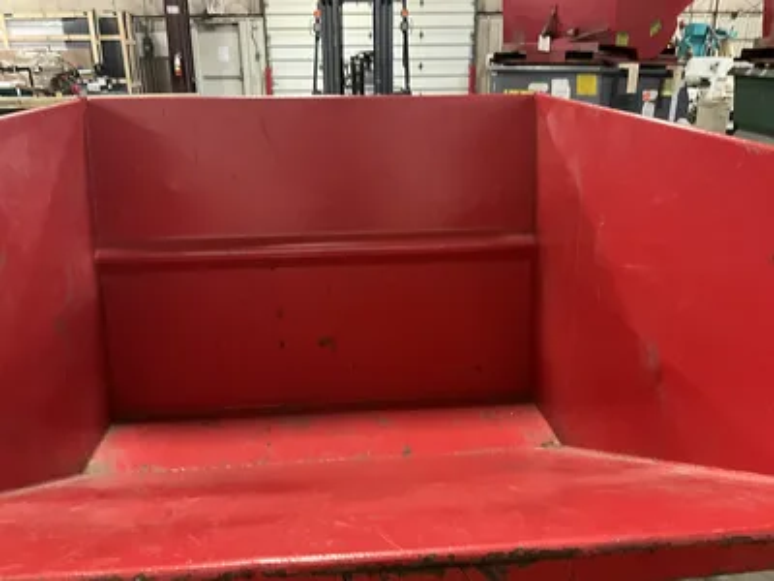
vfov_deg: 48.2
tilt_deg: -21.0
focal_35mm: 29
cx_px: 387
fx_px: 648
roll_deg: +0.8
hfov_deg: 61.7
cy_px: 290
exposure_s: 1/30
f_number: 1.8
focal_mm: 3
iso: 500
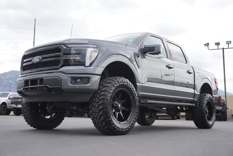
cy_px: 78
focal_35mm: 40
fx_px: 262
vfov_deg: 33.1
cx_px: 116
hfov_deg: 47.9
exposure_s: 1/100
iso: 100
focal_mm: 27
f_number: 5.6
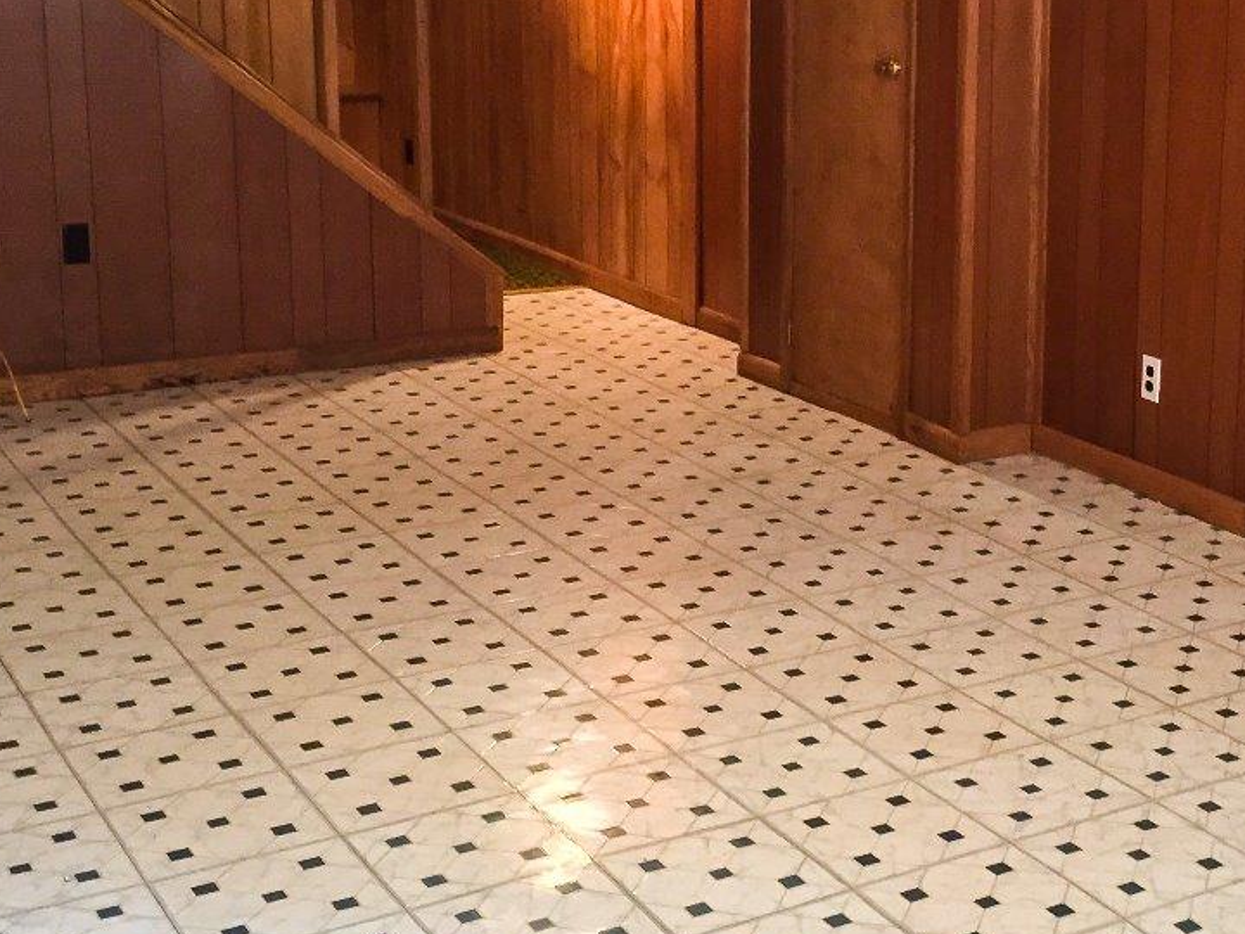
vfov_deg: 25.1
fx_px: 2086
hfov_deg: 32.5
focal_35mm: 58
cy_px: 287
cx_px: 968
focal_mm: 4.15
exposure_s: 1/20
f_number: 2.2
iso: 250
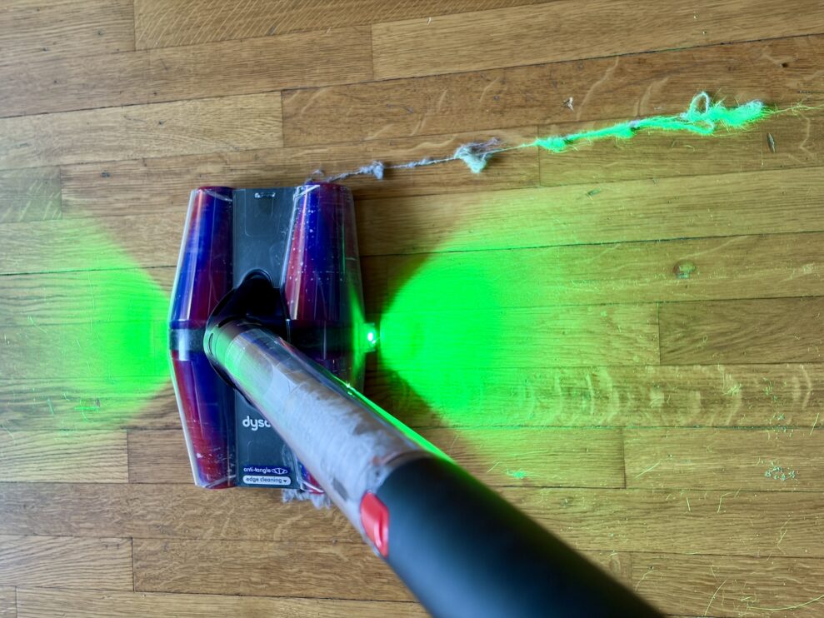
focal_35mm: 52
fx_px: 1238
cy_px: 309
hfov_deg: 36.8
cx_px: 412
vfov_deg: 28.0
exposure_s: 1/56
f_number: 1.6
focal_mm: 5.96
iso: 160
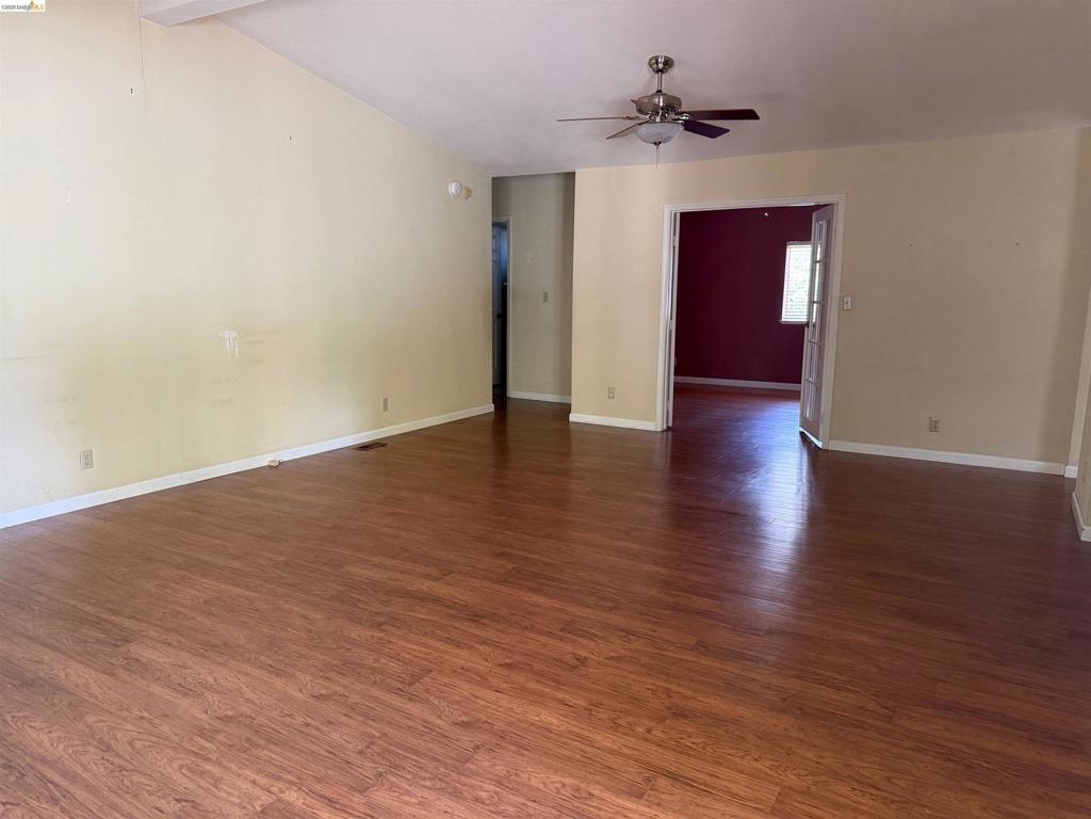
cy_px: 410
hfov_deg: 71.6
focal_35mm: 24
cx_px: 546
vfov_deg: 56.8
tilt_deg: -8.9
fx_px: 756
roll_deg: -0.5
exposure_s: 1/60
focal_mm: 6.76
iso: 320
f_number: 1.78
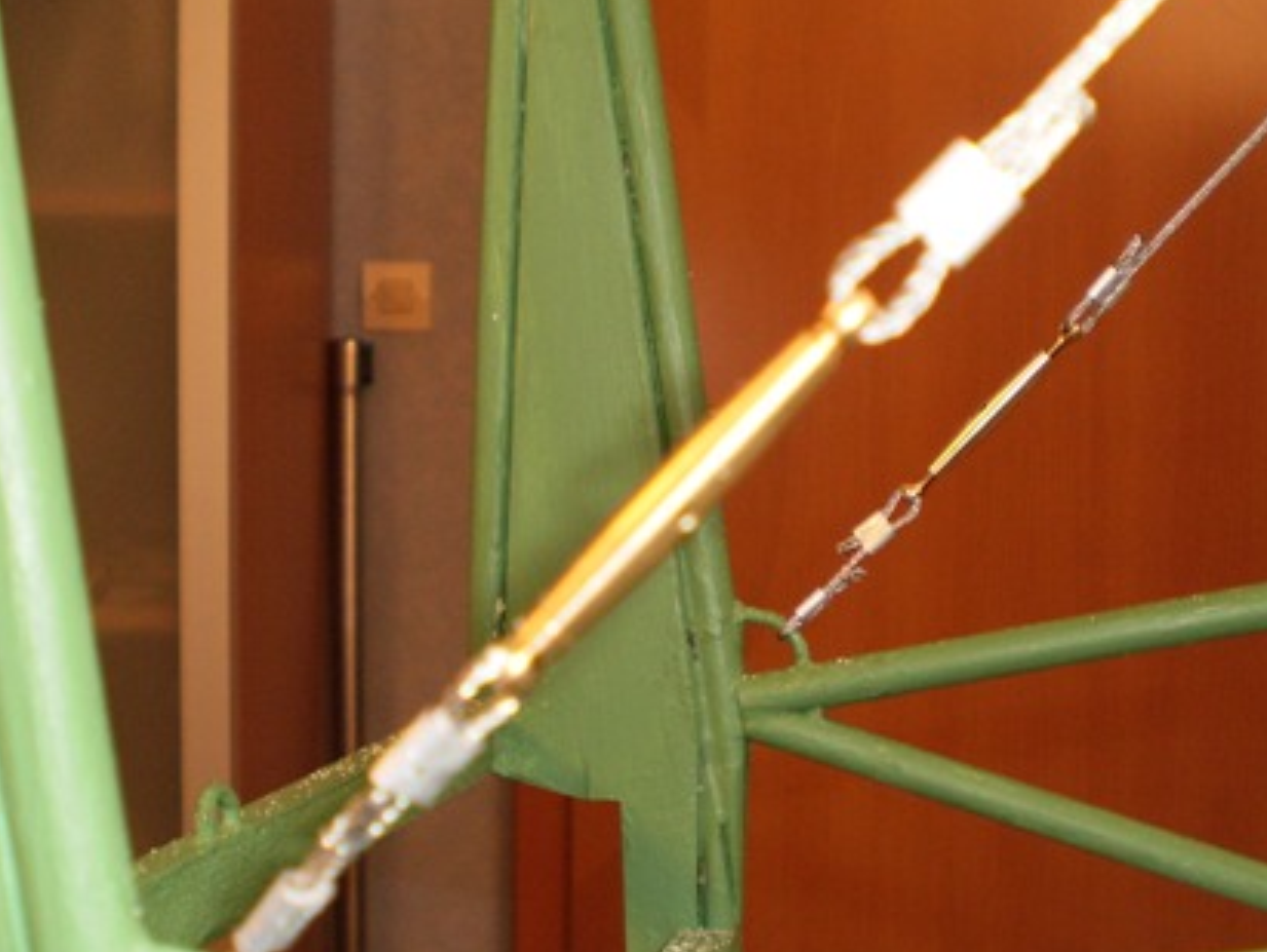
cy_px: 567
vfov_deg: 26.1
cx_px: 681
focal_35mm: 56
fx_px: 2051
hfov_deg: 34.3
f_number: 3.1
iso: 125
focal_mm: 6.3
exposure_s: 1/30
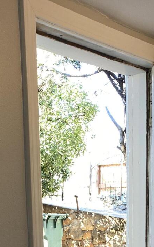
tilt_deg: -9.6
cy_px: 316
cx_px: 64
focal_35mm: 78
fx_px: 524
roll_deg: +2.6
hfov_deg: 16.7
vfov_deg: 23.6
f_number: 1.8
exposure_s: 1/60
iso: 64
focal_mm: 4.25
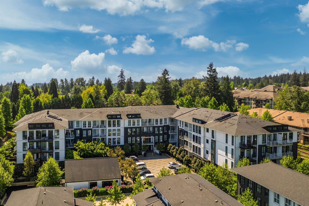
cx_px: 154
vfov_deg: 57.2
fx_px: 189
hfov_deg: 78.6
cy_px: 103
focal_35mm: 22
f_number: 2.8
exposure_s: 1/2500
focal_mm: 8.38
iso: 100
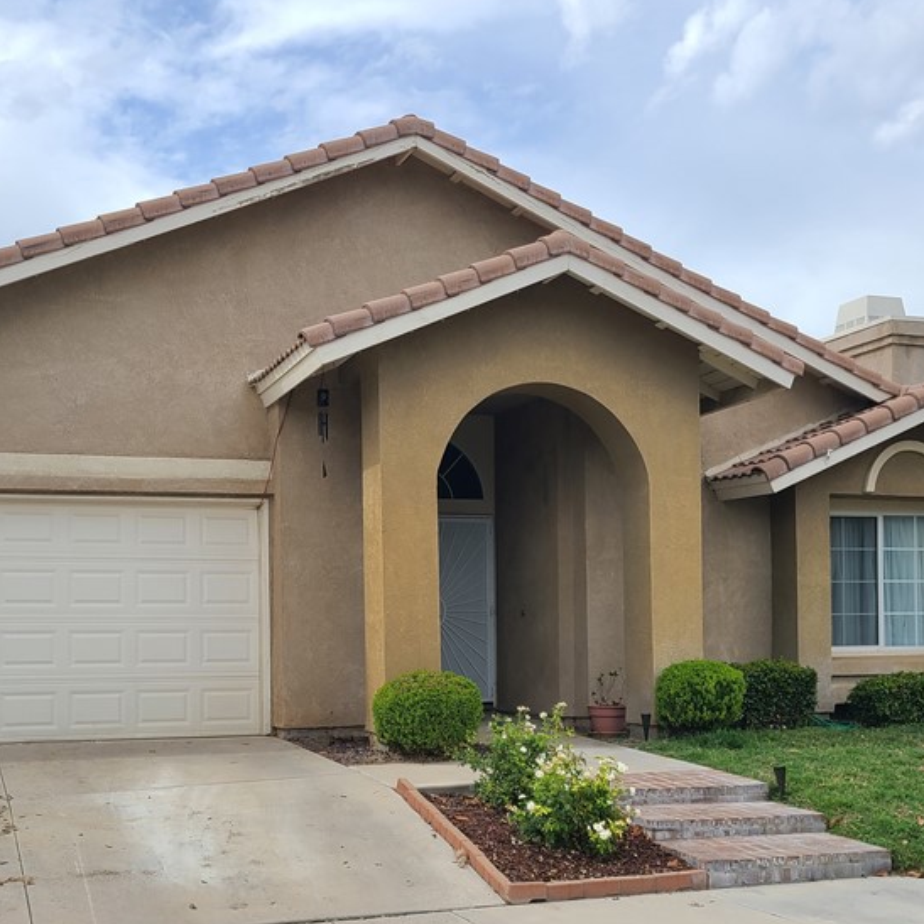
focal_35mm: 43
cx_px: 373
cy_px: 613
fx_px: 1299
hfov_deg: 39.0
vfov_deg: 38.7
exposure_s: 1/1879
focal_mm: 5.4
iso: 40
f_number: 1.8
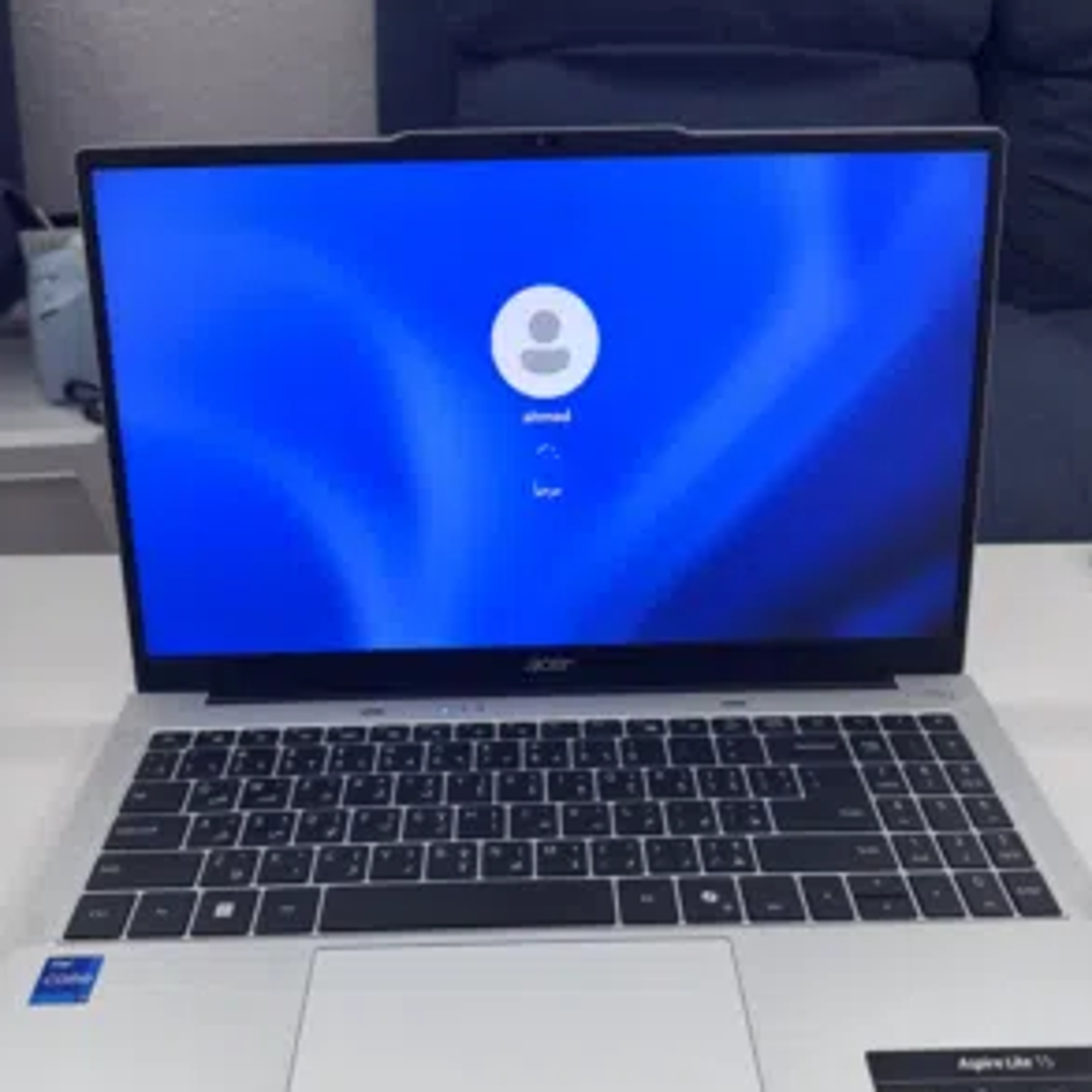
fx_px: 1035
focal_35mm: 29
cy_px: 607
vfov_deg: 55.5
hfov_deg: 55.6
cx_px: 544
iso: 400
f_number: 1.78
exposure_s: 1/60
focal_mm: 6.76
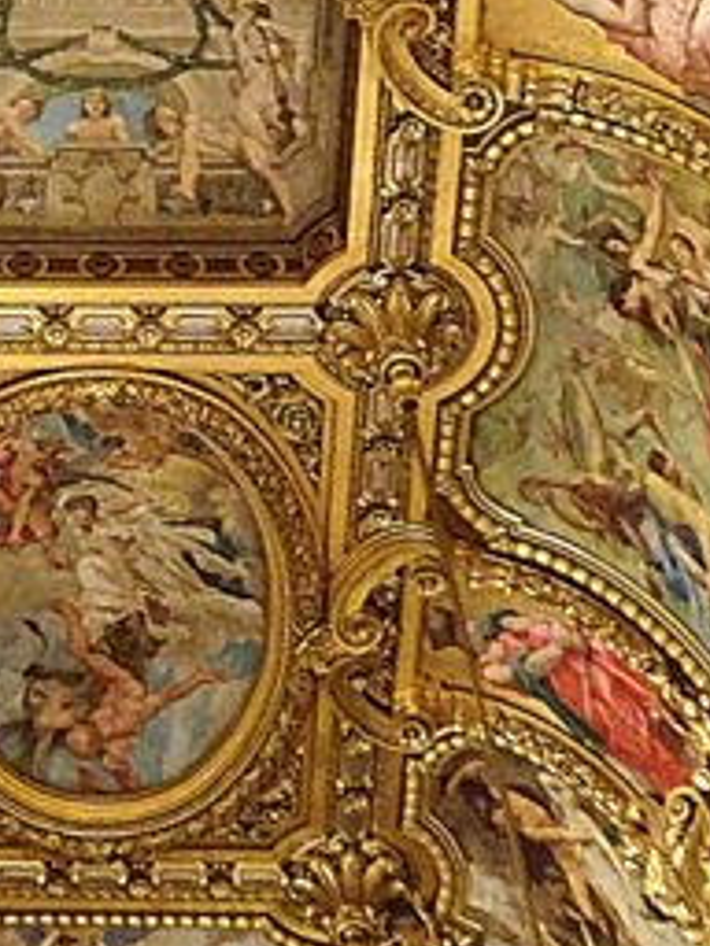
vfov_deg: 24.4
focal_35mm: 75
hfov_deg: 19.0
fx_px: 2051
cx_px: -30
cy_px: -70
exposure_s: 1/15
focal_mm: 4.1
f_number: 3.5
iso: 800
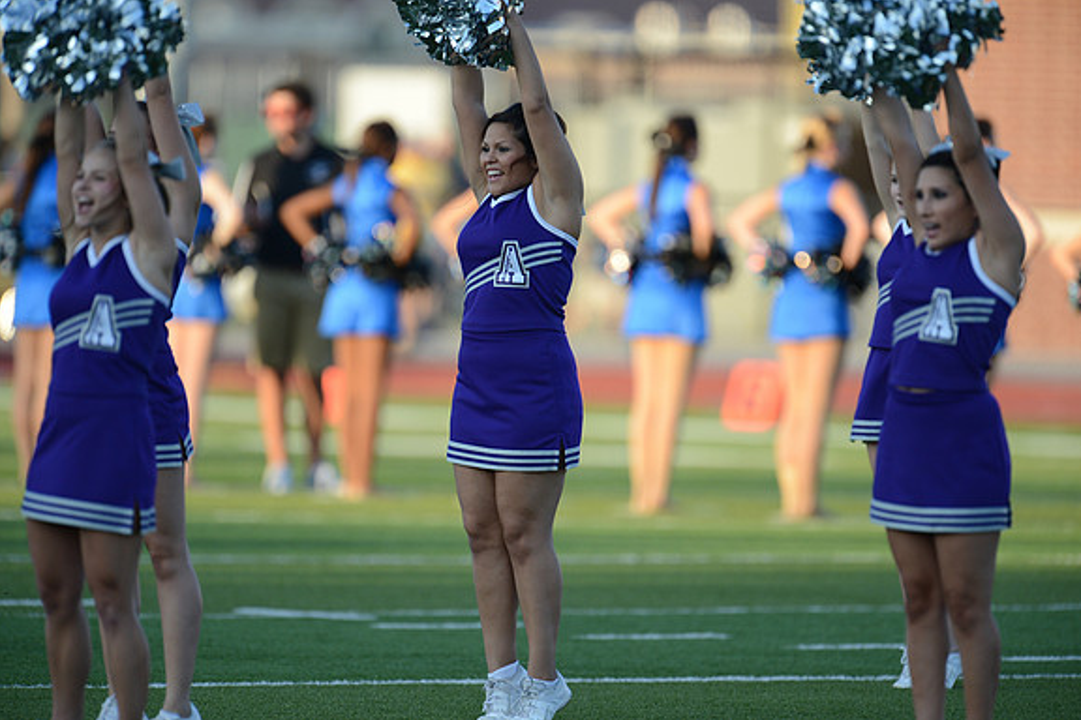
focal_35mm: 554
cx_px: 542
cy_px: 360
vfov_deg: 2.5
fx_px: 16634
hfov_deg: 3.7
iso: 800
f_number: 4
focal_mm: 550
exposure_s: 1/2000
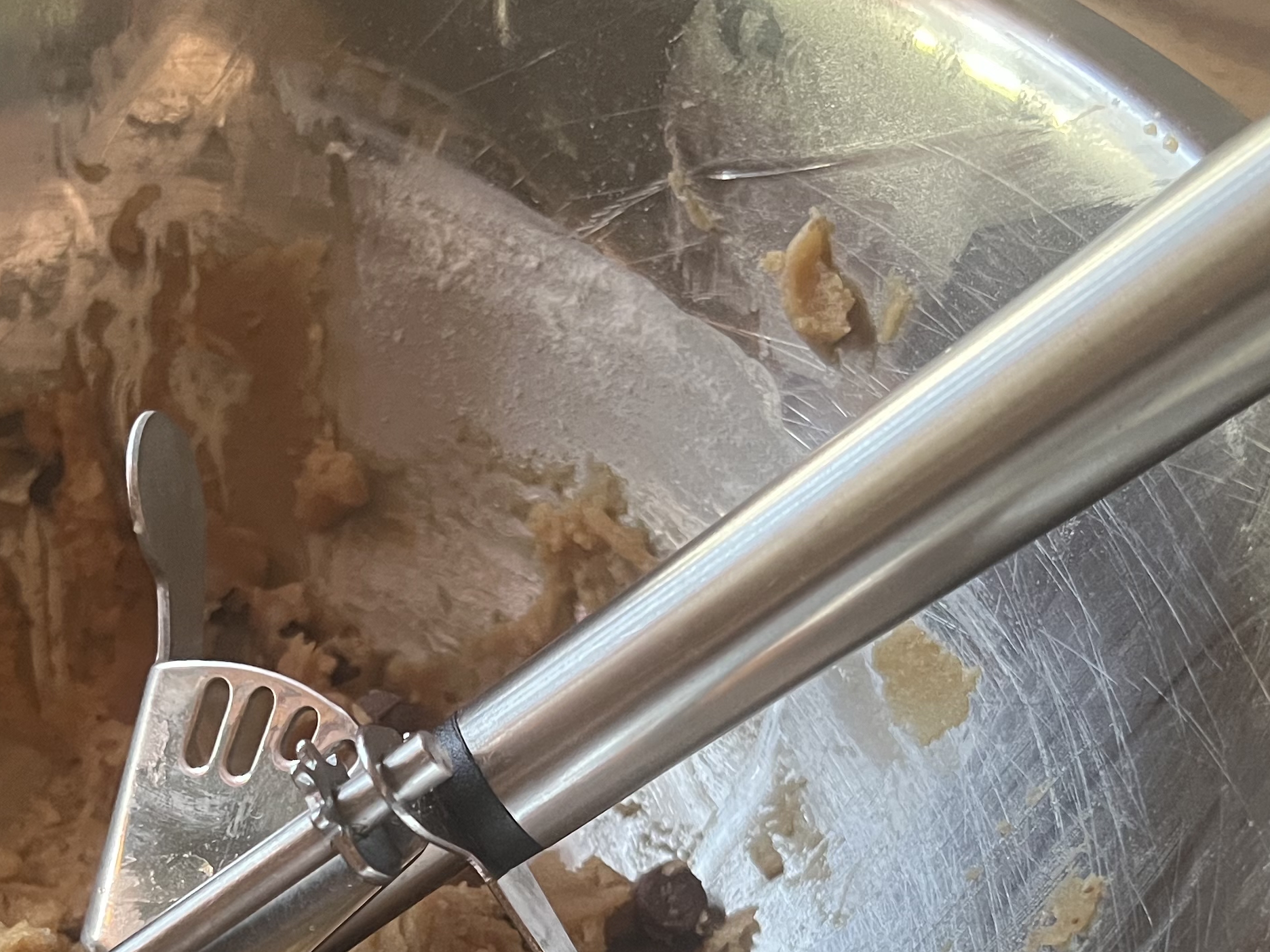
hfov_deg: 33.8
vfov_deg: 25.3
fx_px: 2055
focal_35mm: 56
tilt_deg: -54.3
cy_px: 857
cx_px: 355
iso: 500
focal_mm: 5.7
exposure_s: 1/47
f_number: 1.5
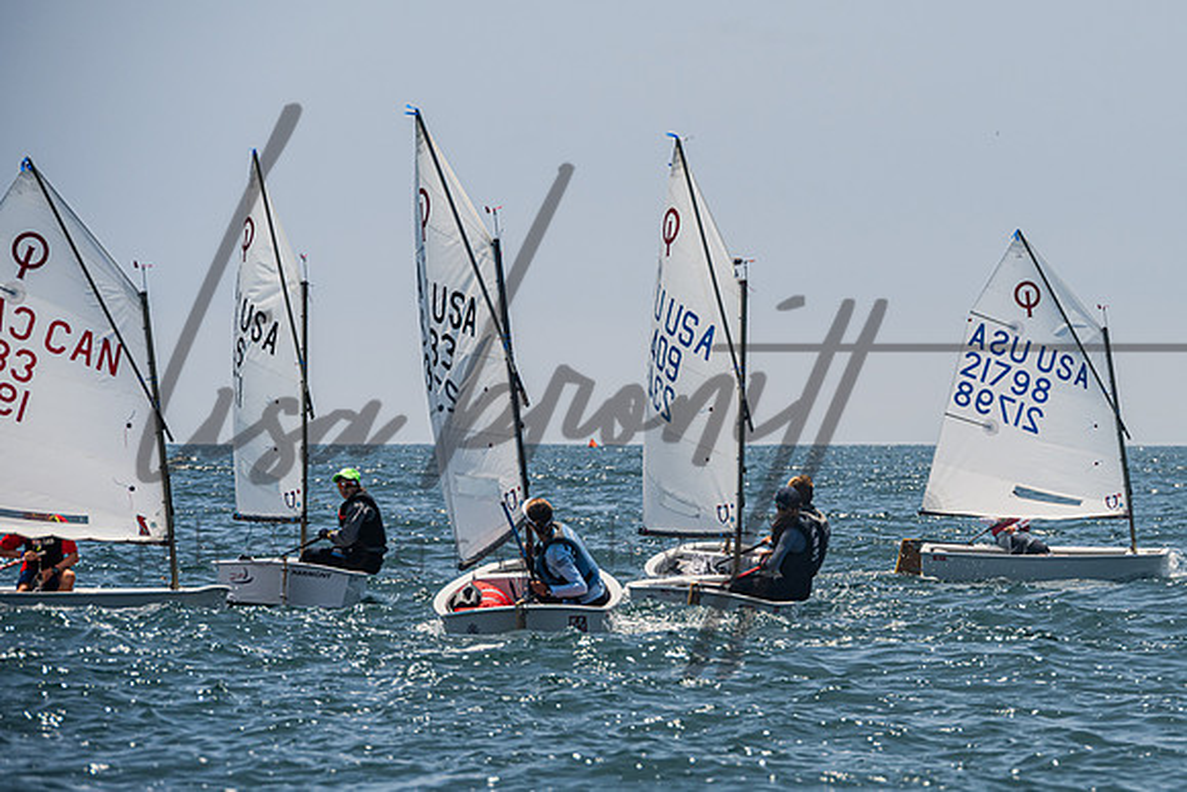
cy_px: 411
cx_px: 760
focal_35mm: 259
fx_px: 8543
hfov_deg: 7.9
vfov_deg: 5.3
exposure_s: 1/1600
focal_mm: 200
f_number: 8
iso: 250
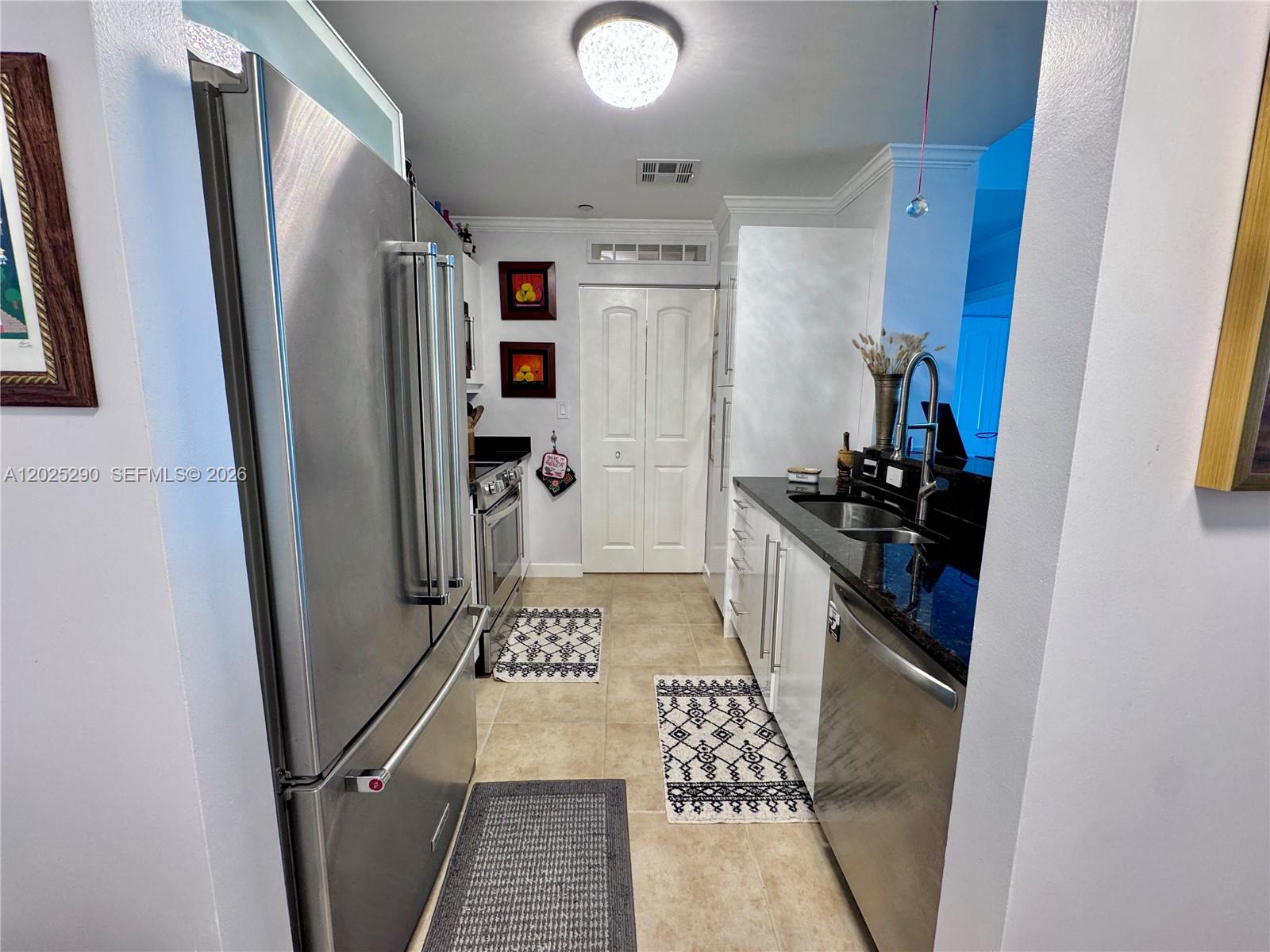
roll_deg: -0.5
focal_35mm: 14
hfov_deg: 102.1
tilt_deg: -10.1
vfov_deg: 85.6
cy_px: 476
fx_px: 513
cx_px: 635
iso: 200
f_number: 2.2
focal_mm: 2.22
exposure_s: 1/60
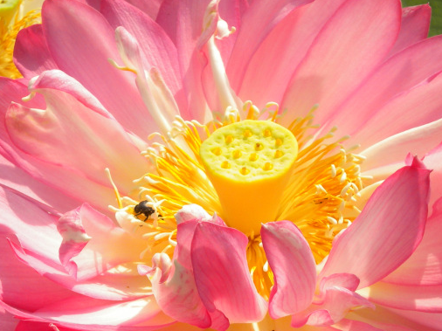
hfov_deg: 16.3
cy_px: 255
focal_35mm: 121
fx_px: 1544
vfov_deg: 12.2
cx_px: 202
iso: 80
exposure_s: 1/408
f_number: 6.5
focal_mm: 12.3
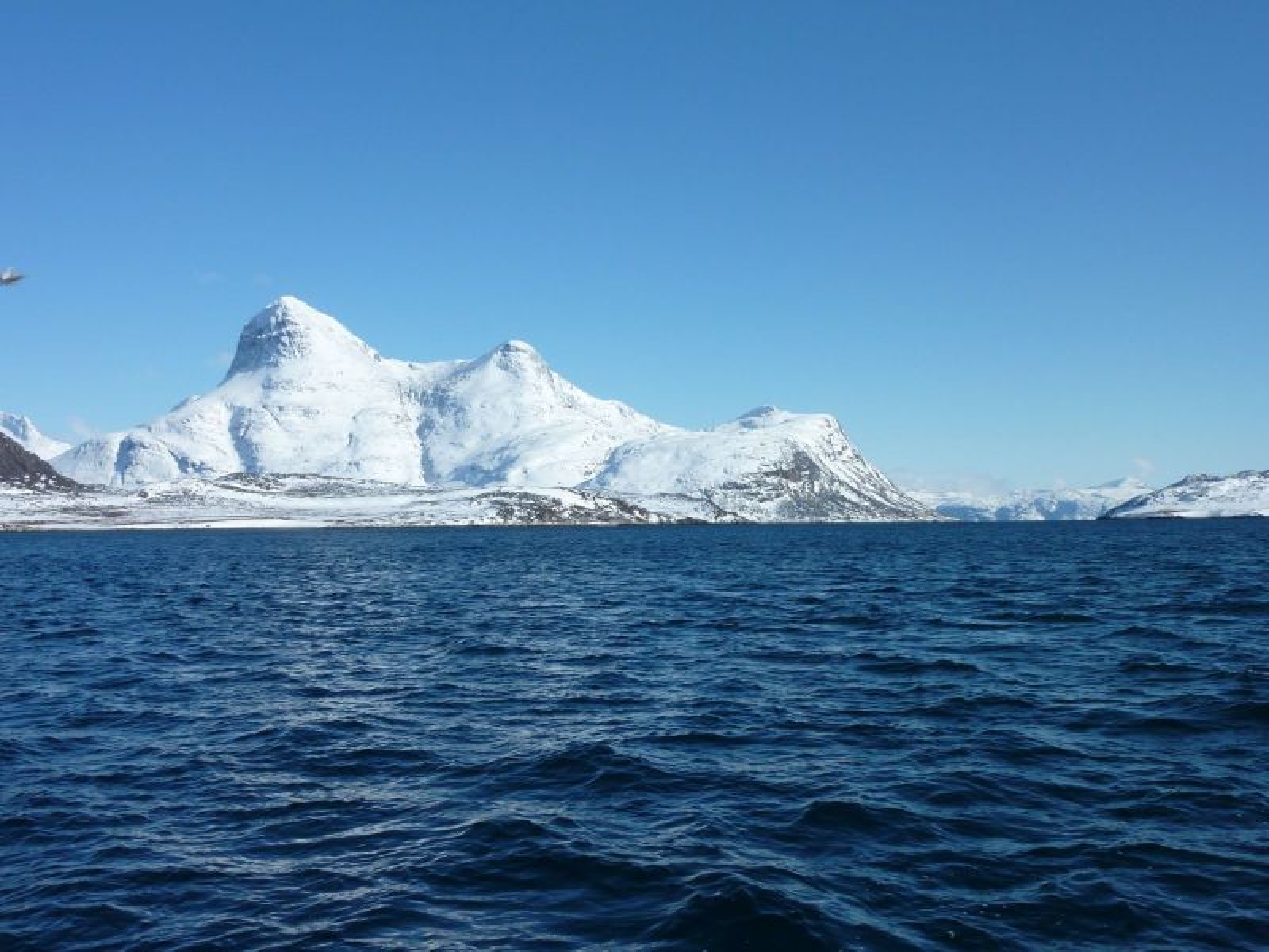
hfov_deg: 52.6
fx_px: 1283
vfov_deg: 40.7
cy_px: 476
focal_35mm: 35
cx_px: 634
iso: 80
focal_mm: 5.7
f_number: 5.6
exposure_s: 1/640
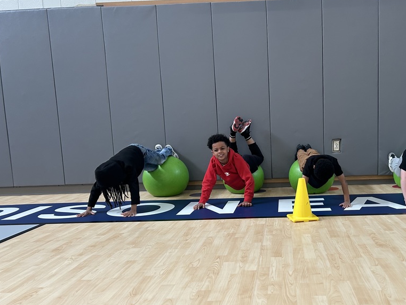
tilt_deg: -7.6
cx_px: 271
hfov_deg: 51.6
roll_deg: +2.2
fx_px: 411
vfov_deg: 40.6
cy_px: 180
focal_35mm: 35
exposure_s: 1/60
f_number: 1.5
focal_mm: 5.7
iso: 125
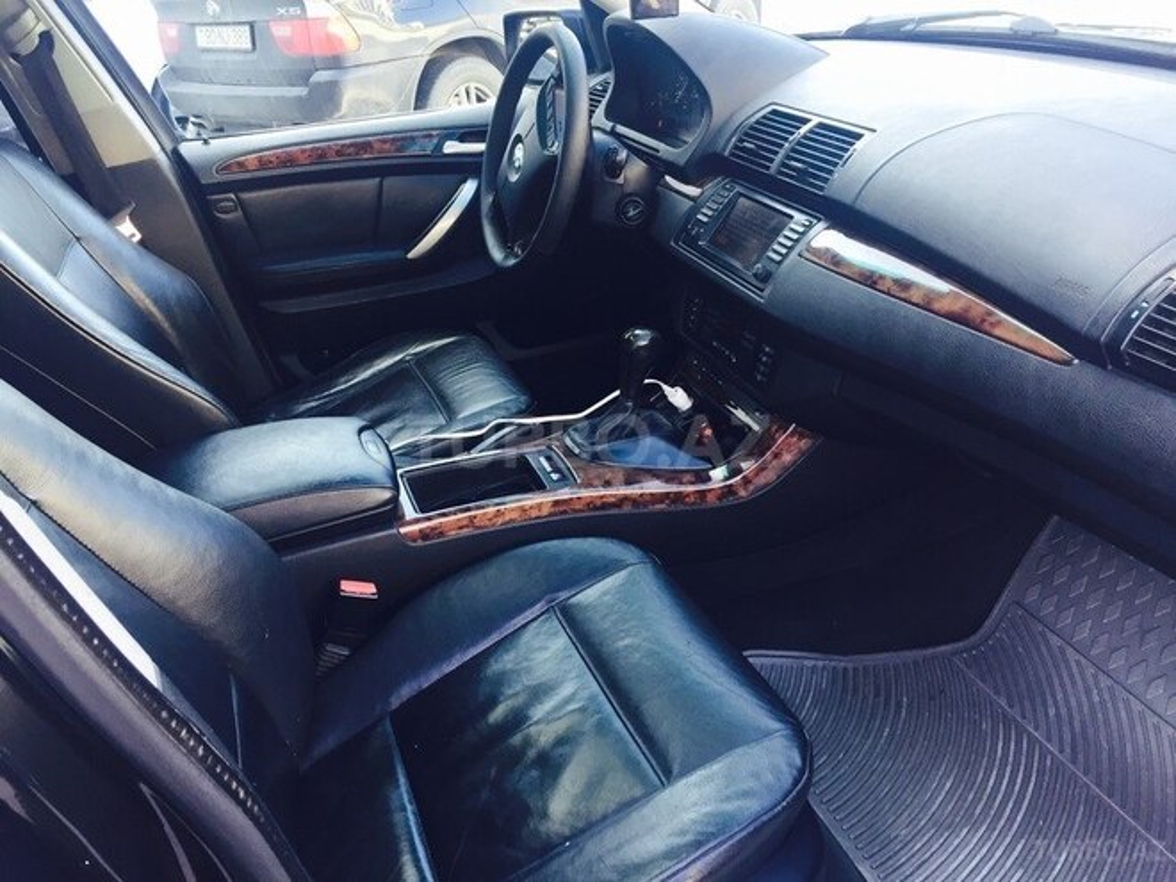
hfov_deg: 61.7
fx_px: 985
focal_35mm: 29
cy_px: 441
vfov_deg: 48.2
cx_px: 588
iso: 32
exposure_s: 1/33
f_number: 2.2
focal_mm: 4.15
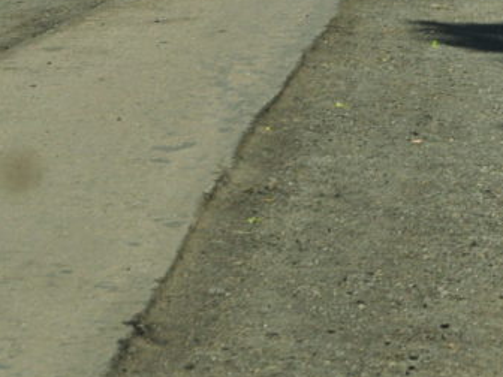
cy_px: 7
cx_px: 190
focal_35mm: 272
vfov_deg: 5.5
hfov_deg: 7.3
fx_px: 3952
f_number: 14
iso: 500
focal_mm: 62
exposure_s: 1/400
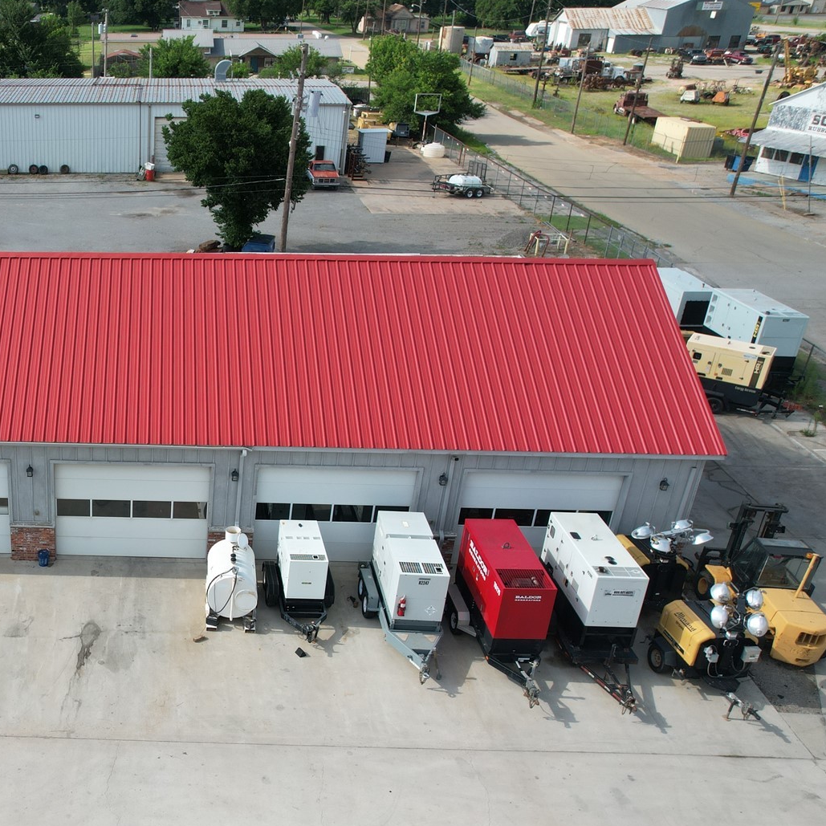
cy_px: 495
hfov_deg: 41.3
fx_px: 999
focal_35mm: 37
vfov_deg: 44.7
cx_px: 79
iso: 100
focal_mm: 8.38
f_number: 2.8
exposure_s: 1/1500
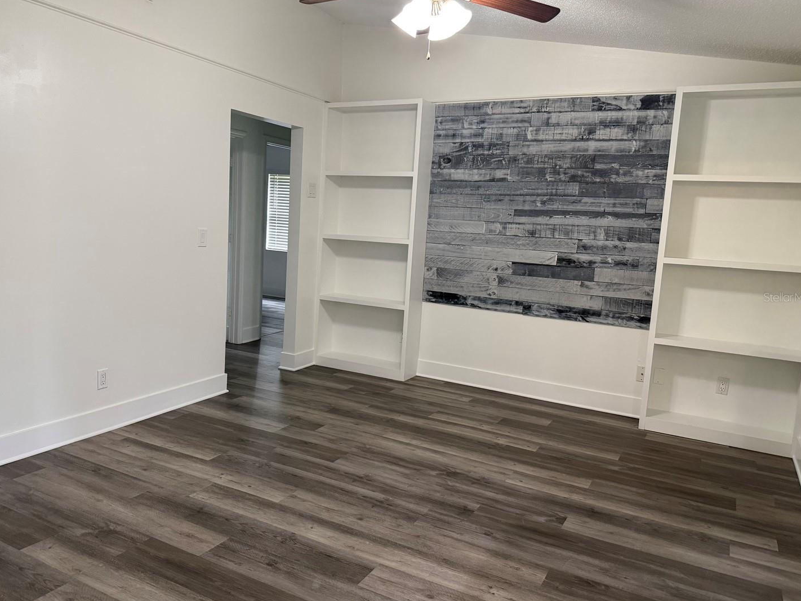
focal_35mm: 27
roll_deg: -2.9
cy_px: 297
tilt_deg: -7.5
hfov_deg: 65.2
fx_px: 625
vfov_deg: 51.4
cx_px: 366
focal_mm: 6.76
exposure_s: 1/60
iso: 320
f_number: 1.78
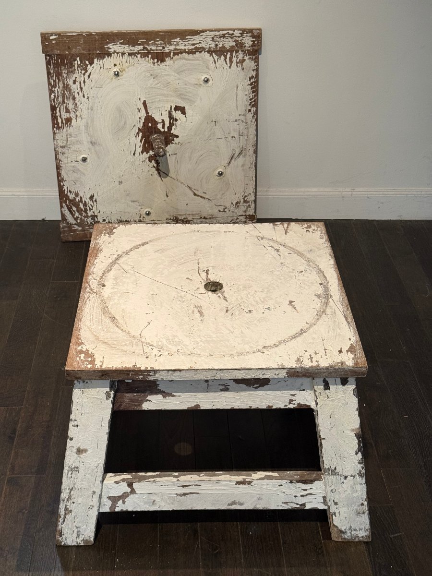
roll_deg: -1.5
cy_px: 288
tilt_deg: -32.6
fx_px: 799
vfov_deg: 39.7
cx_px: 216
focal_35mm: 48
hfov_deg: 30.3
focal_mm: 6.76
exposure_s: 1/50
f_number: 1.78
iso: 160
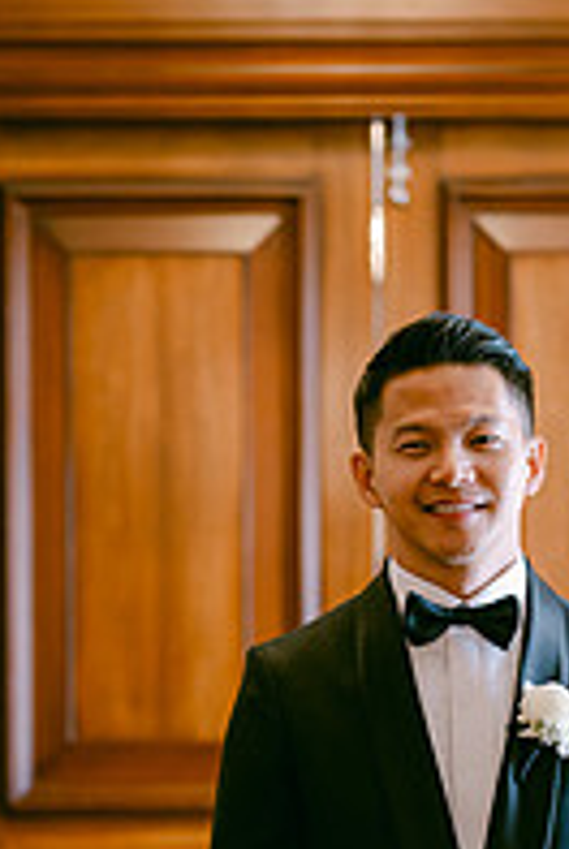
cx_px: 323
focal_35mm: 114
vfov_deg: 17.8
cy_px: 655
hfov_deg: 12.1
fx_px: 2693
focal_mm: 50
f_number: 1.8
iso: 400
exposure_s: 1/200
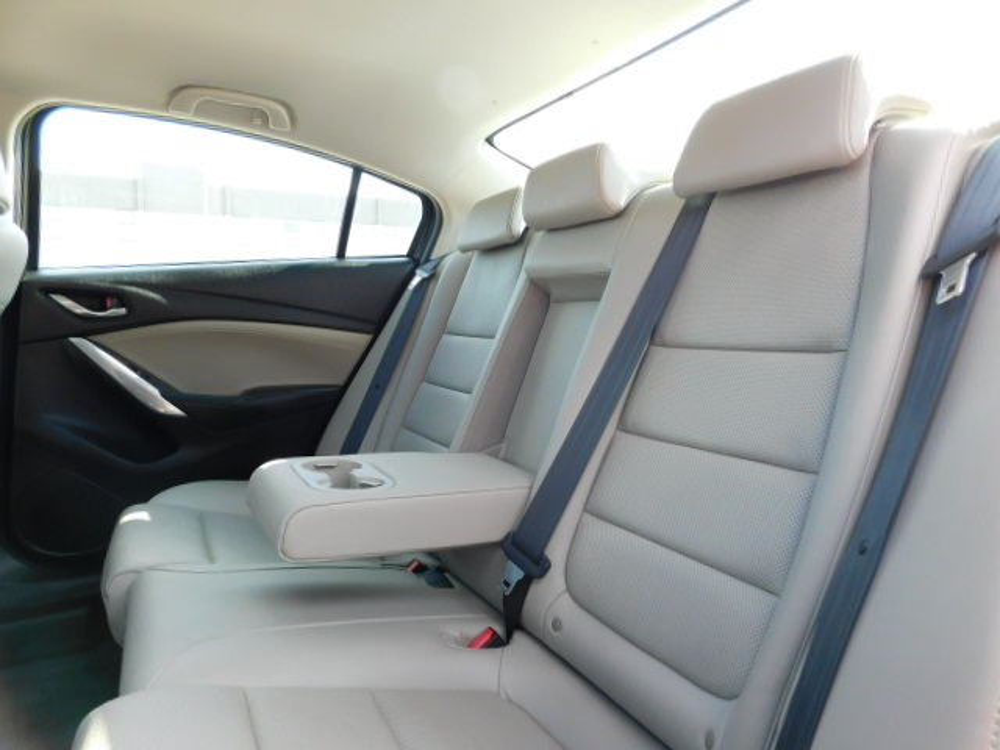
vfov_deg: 58.9
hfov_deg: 73.9
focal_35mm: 23
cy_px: 375
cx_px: 500
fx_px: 664
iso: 125
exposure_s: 1/125
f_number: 3
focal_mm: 4
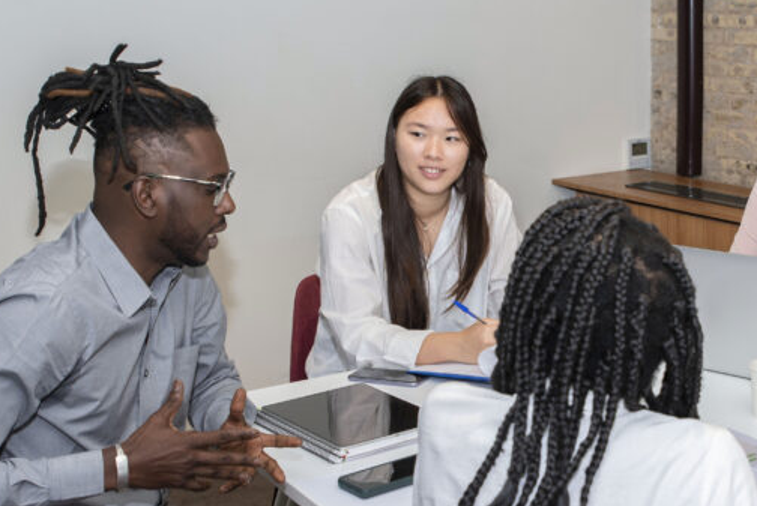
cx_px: 578
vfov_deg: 21.5
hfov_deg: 31.2
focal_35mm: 63
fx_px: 1326
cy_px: 350
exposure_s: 1/200
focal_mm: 31
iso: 500
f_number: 5.6
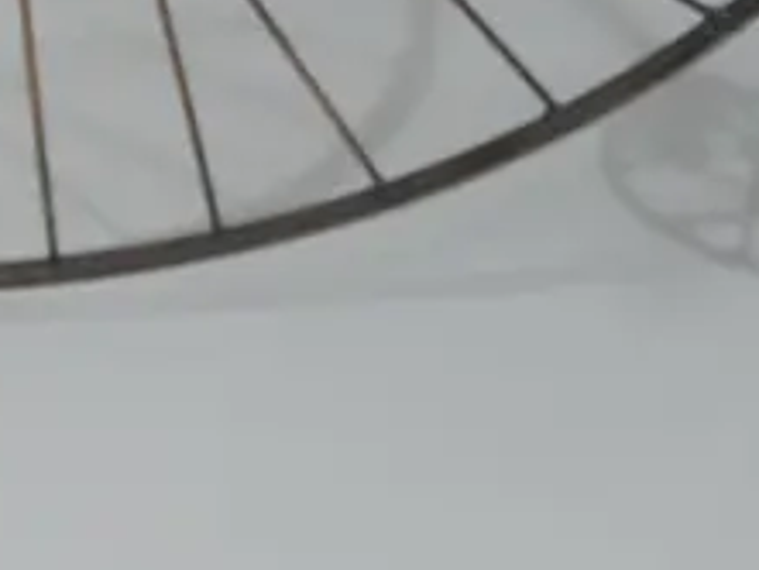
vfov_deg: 7.7
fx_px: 4059
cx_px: -106
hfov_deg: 10.5
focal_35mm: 185
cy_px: -558
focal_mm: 20
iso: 200
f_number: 4.4
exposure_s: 1/60
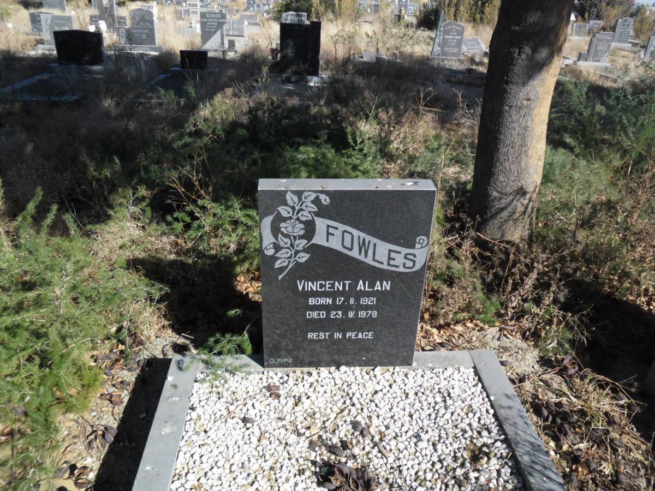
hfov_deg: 65.3
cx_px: 328
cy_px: 246
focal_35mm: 27
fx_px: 511
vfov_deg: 51.4
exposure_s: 1/608
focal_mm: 4.9
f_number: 3.5
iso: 80
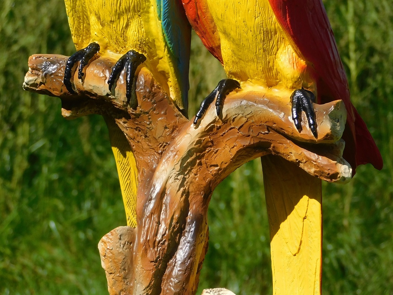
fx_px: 4189
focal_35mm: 369
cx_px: 196
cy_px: 148
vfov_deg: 4.0
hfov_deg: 5.4
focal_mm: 65.4
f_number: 5.8
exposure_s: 1/500
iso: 125
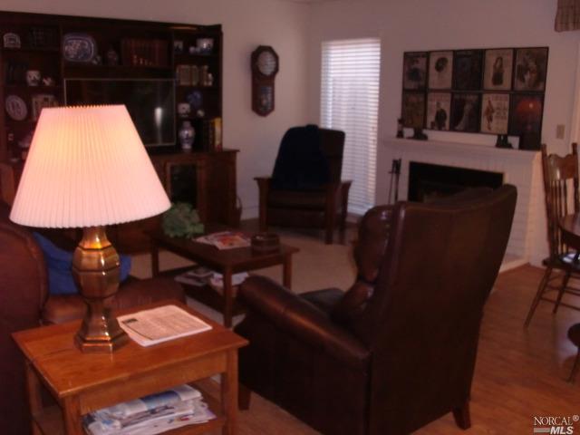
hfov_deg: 51.4
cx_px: 290
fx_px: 603
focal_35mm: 36
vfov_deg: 39.7
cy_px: 218
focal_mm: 6.3
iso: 400
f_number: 2.8
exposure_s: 1/60
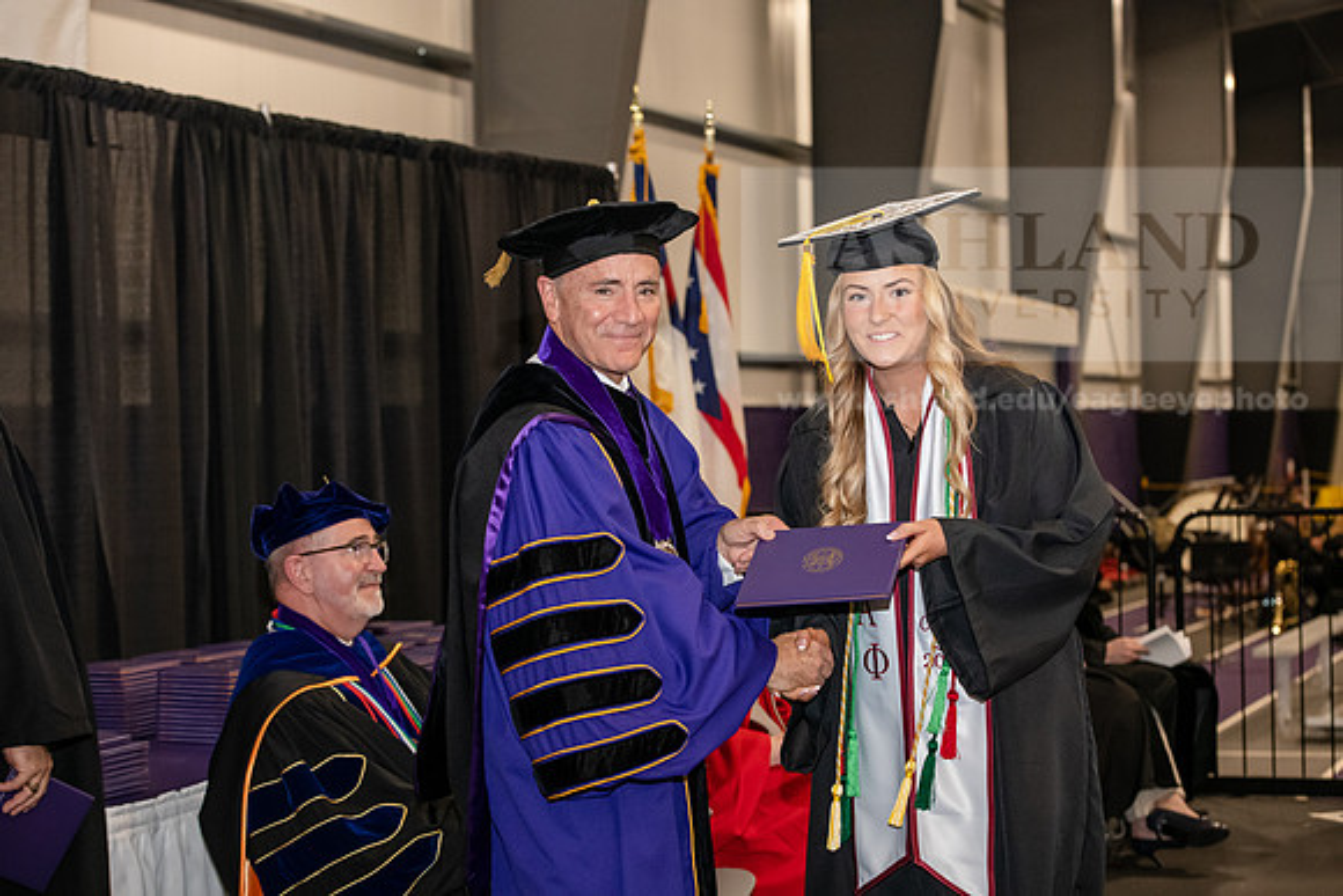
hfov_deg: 28.8
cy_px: 448
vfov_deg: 19.5
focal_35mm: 70
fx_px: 2612
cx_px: 672
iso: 2500
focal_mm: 70
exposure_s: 1/200
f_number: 5
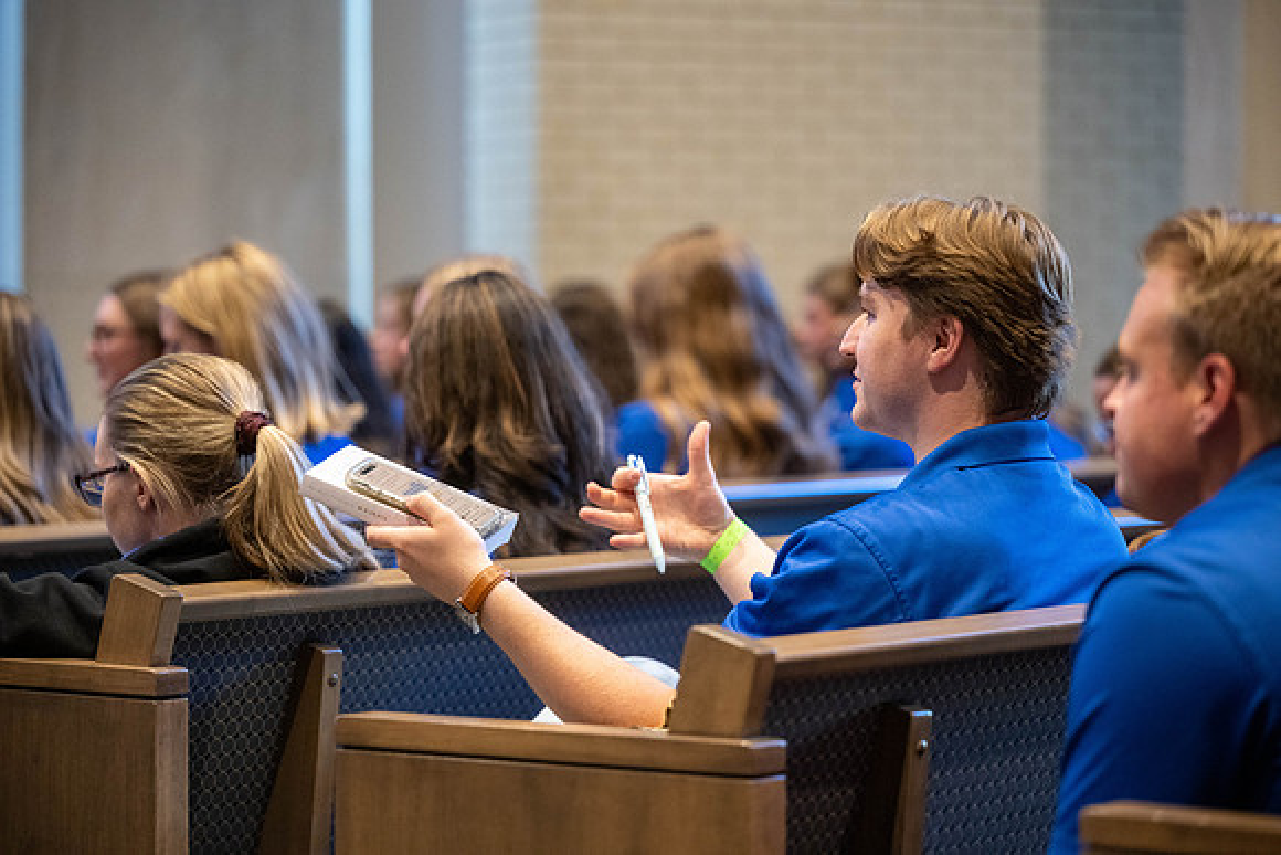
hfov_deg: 17.8
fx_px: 4093
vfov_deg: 11.9
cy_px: 428
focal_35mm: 115
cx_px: 640
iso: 3200
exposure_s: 1/160
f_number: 2.8
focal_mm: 115
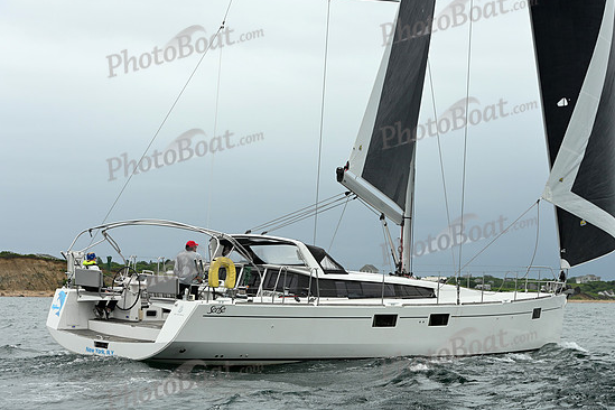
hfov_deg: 27.3
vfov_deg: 18.4
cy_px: 194
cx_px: 323
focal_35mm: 74
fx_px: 1264
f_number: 8
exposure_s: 1/800
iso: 400
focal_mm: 70
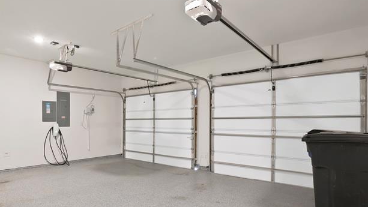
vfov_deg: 53.4
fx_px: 205
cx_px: 149
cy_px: 120
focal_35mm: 21
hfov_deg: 82.9
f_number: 9
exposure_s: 8
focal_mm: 12
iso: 640
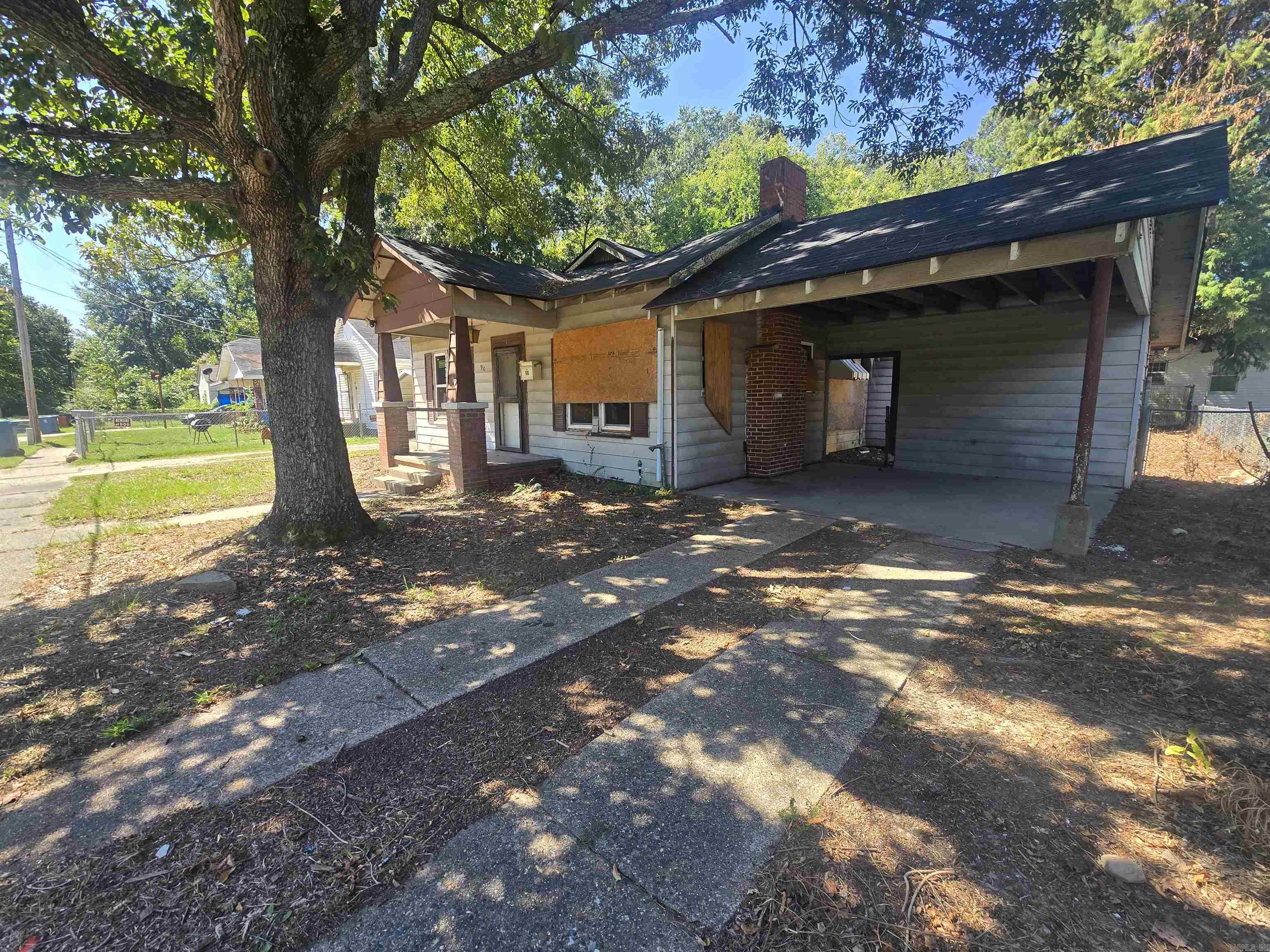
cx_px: 635
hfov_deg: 106.2
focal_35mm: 13
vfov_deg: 89.9
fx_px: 477
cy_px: 476
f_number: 2.2
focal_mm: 2.2
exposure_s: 1/392
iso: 50
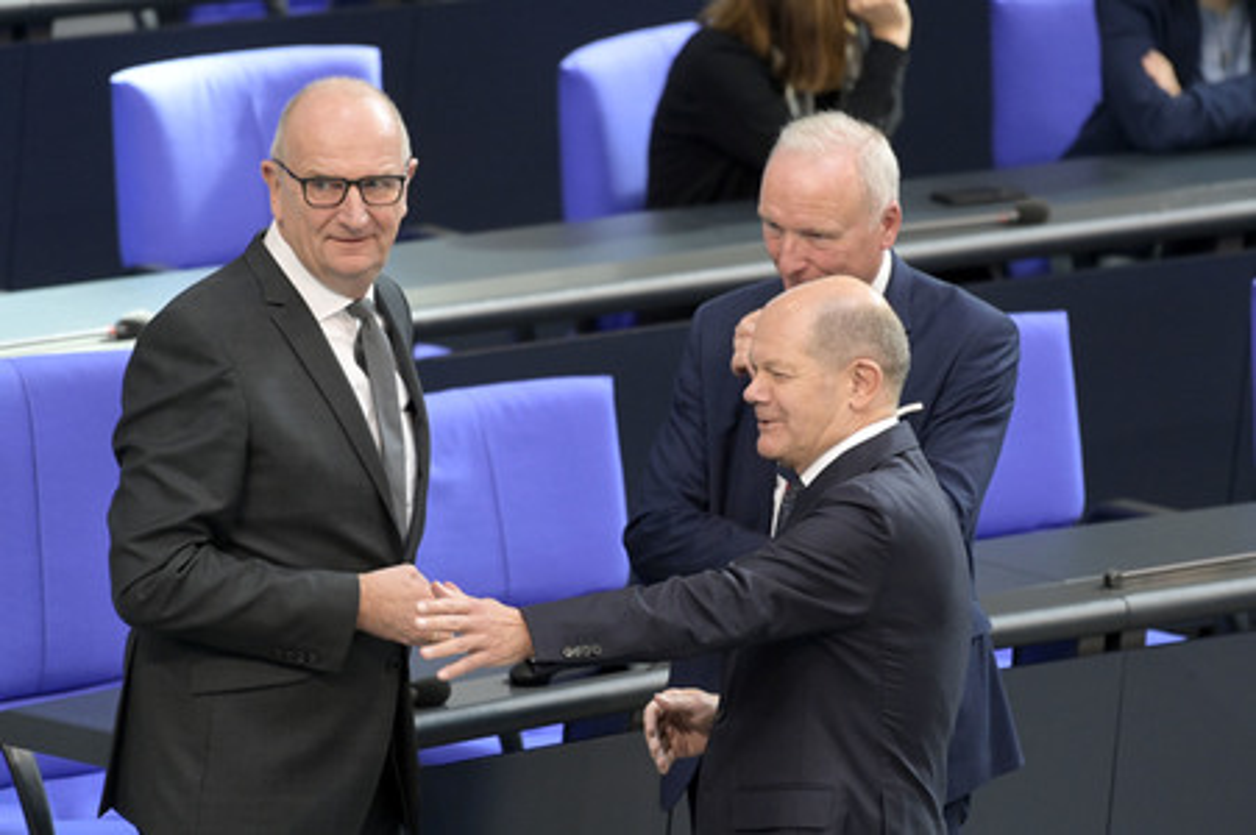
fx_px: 13945
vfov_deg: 3.4
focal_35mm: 400
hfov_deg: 5.2
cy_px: 418
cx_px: 628
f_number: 5.6
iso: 8000
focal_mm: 400
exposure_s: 1/320
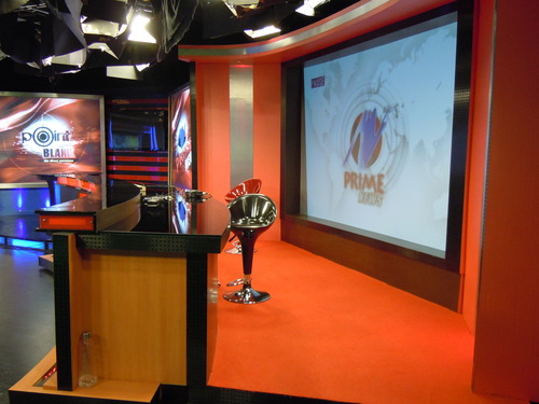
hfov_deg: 60.0
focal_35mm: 30
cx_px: 270
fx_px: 467
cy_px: 202
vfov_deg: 46.8
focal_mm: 5.4
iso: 400
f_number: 3.5
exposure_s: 1/40
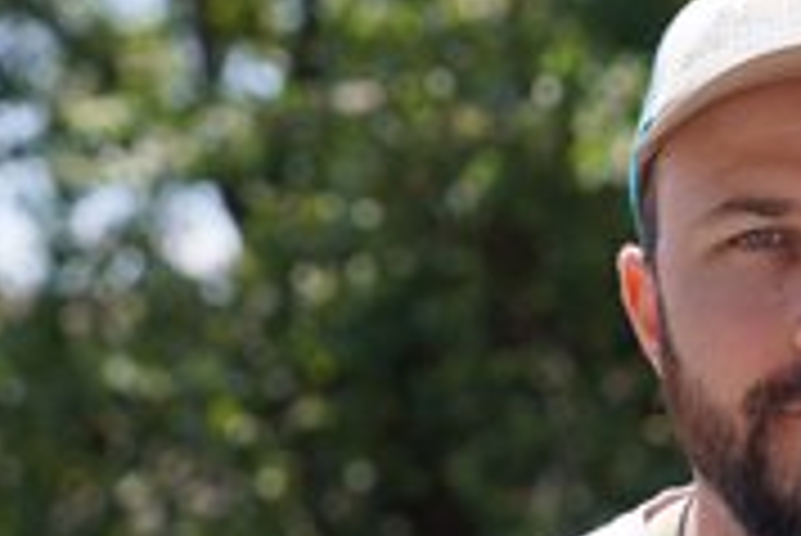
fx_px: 5099
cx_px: 783
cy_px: 511
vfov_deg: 6.0
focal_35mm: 229
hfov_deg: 8.9
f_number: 4.5
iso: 100
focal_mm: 68
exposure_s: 1/500
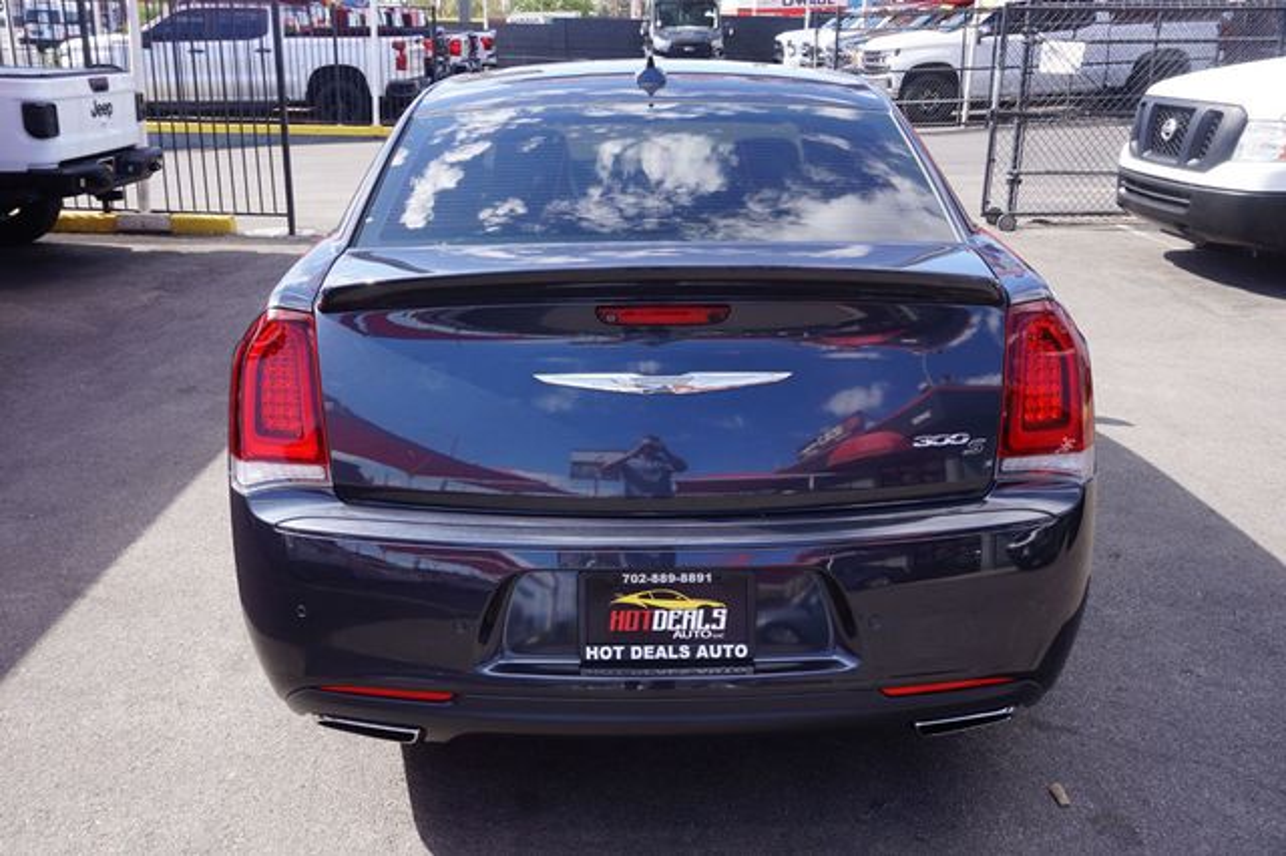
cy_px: 428
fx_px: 1125
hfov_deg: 59.5
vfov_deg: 41.7
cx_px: 643
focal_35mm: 32
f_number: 8
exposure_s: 1/80
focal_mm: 21
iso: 100
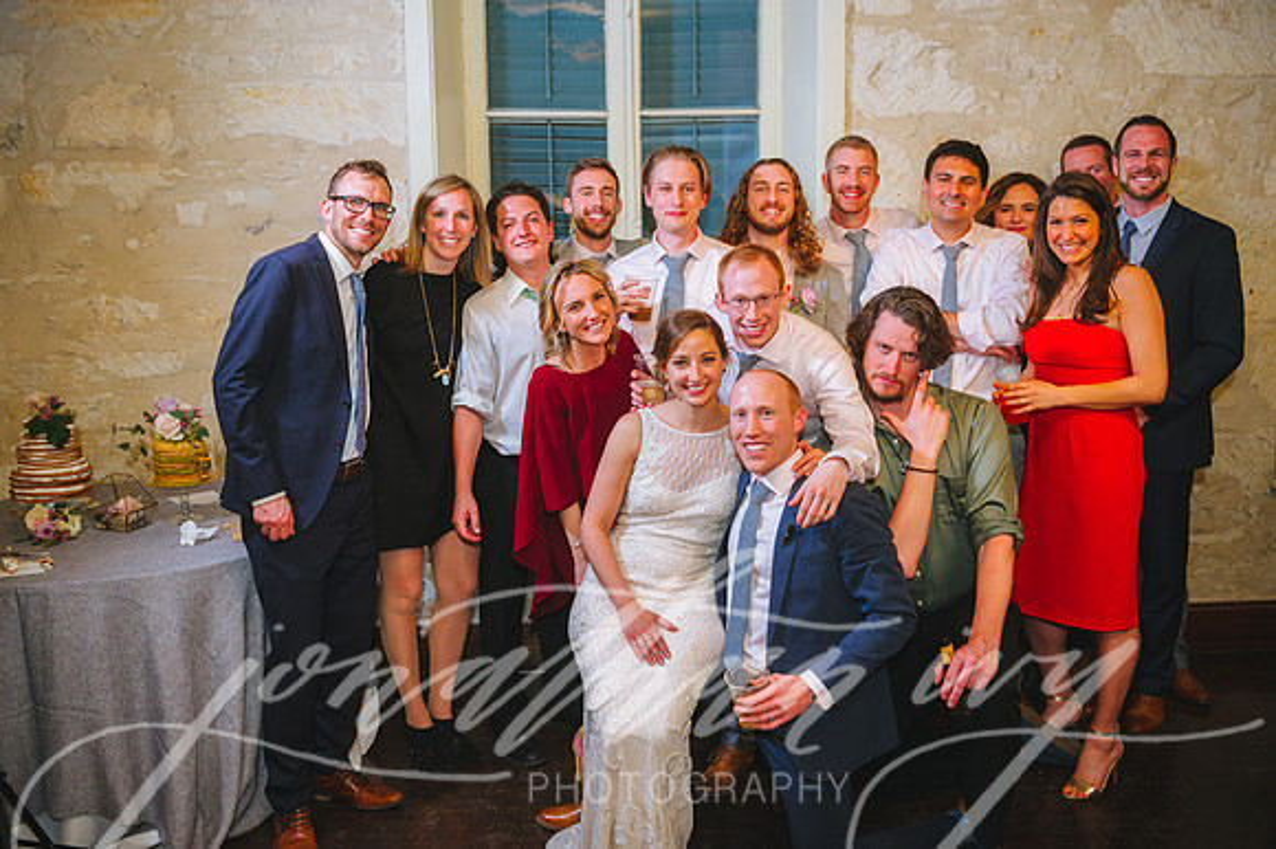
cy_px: 424
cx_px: 638
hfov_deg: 55.8
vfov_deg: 38.8
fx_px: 1204
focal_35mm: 34
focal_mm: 34
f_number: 2.8
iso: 2000
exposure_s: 1/80
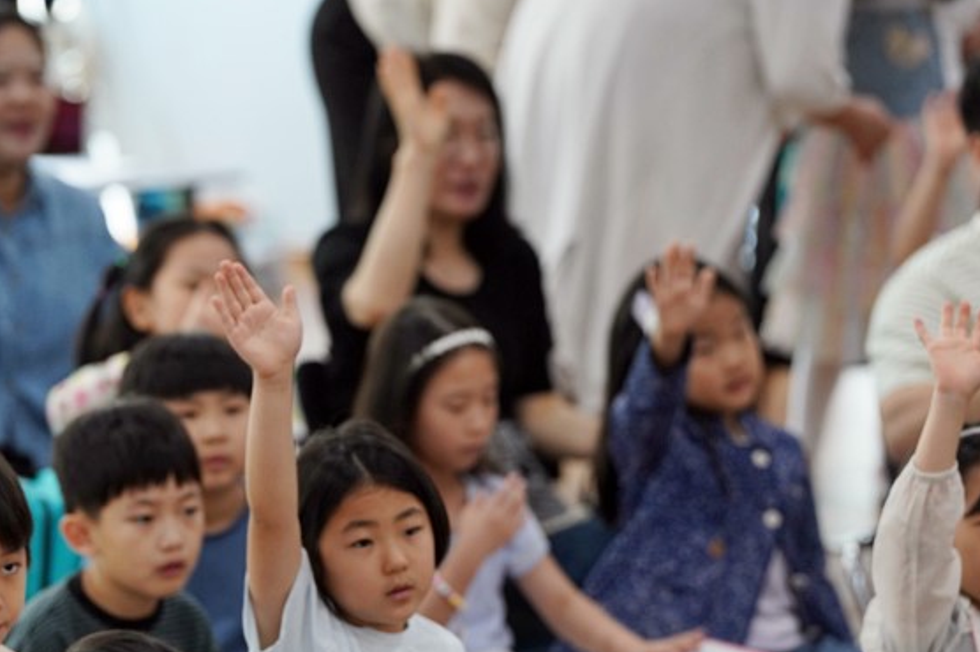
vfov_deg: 4.2
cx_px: 423
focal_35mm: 324
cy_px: 513
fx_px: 8814
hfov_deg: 6.4
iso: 1600
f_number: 4
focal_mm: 200
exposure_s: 1/250
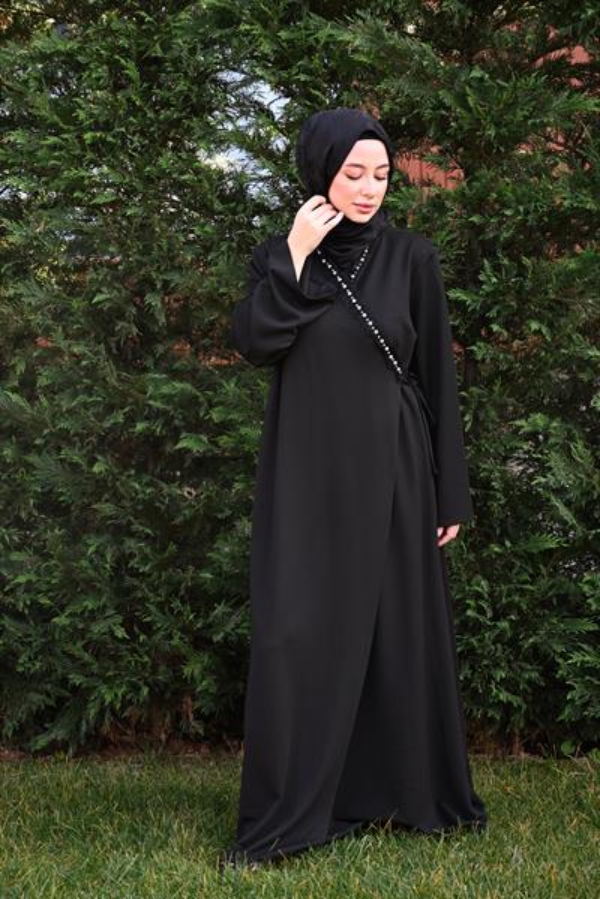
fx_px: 2437
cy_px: 450
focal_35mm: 98
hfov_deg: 14.0
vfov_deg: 20.9
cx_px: 300
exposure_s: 1/250
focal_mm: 65
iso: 360
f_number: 4.8
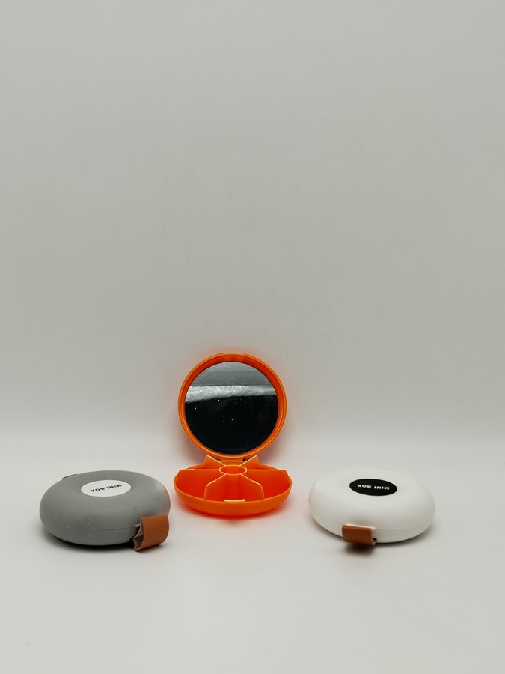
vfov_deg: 39.7
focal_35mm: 48
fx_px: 934
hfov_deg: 30.3
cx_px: 252
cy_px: 337
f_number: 1.75
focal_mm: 5.25
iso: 139
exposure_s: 1/100
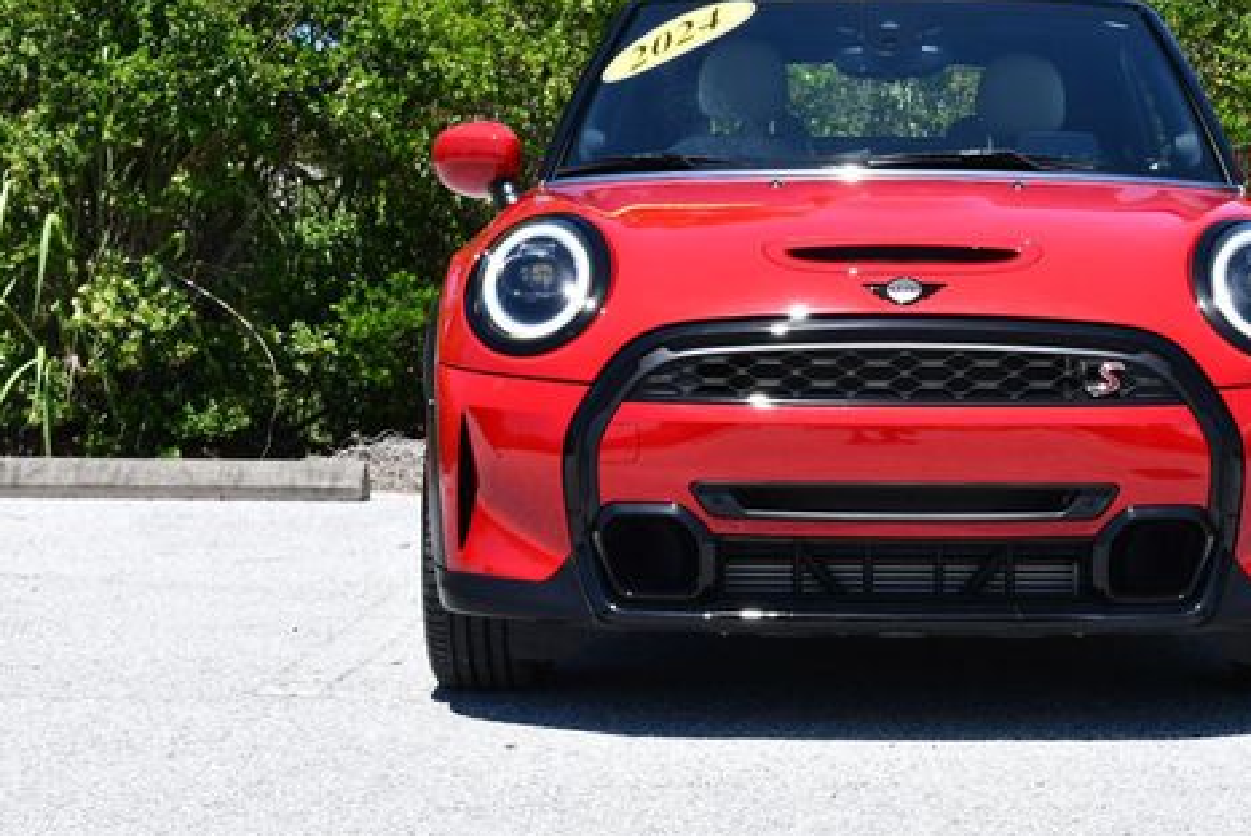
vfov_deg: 14.3
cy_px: 332
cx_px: 836
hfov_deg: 21.1
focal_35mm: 96
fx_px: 3338
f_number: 8
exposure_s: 1/250
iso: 140
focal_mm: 35
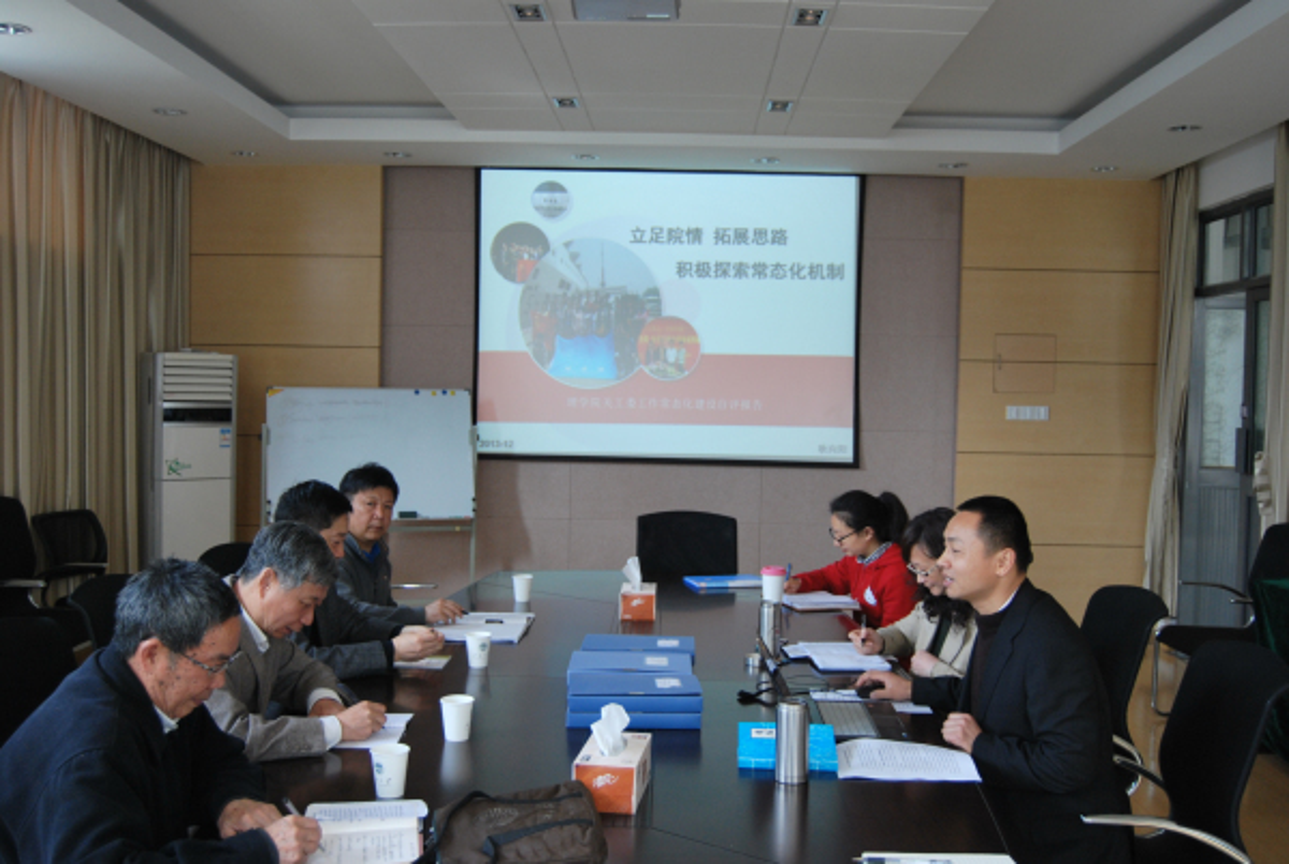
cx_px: 644
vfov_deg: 38.5
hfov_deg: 55.0
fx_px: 1237
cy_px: 432
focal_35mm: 34
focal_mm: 23
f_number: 3.8
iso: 400
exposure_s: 1/80
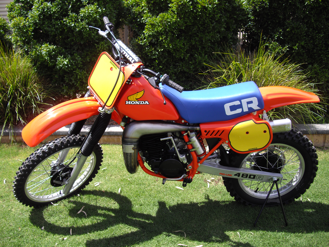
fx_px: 361
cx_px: 164
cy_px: 124
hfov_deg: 49.0
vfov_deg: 37.7
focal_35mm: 38
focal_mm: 7.9
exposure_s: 1/400
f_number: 2.8
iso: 64
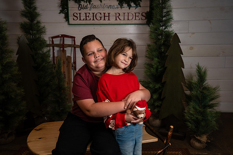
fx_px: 240
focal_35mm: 37
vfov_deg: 36.0
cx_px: 116
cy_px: 78
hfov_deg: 51.9
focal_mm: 37
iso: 400
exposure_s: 1/250
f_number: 6.3
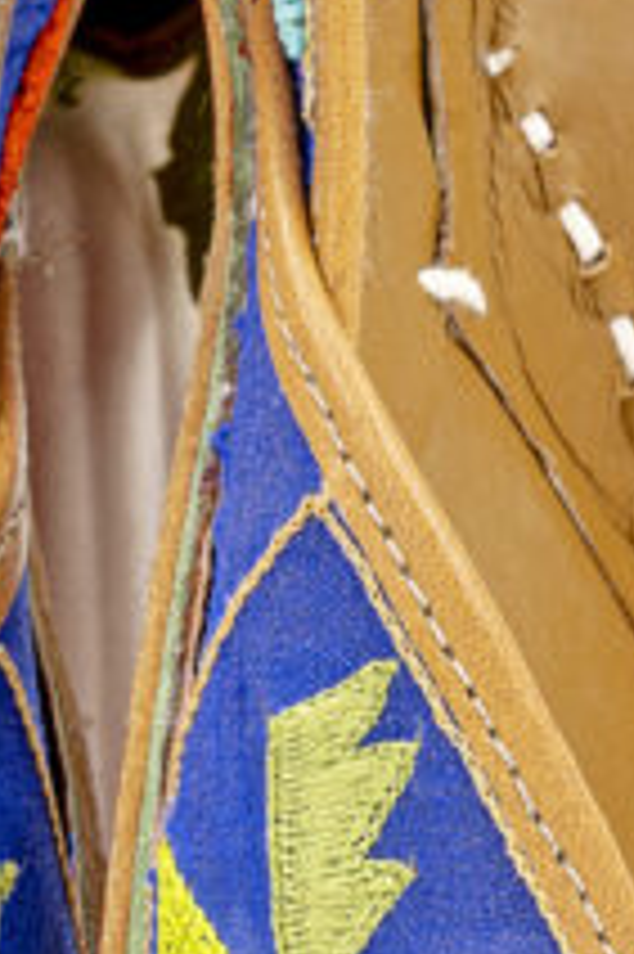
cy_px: 482
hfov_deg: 3.8
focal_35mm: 361
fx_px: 9551
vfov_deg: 5.7
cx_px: -103
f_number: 5
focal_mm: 85
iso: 160
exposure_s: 1/125
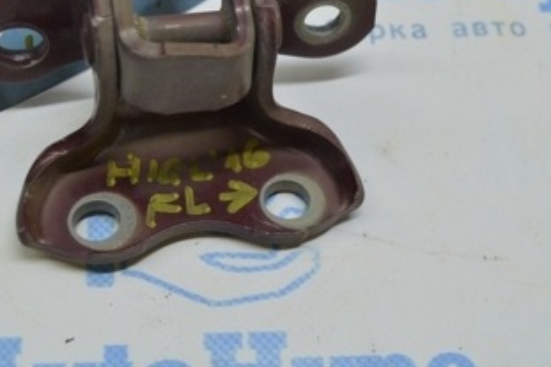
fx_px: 1132
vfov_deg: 18.3
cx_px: 213
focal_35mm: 74
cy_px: 114
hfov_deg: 27.3
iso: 400
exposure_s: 1/100
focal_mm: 24
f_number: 4
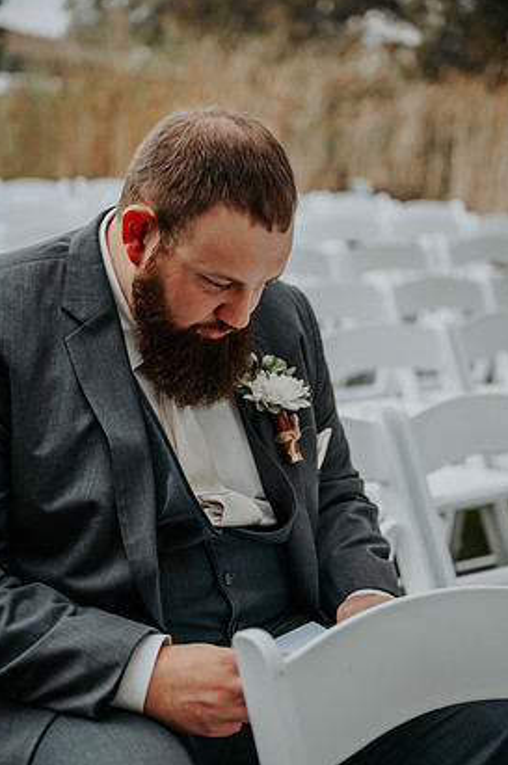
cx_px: 258
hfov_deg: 19.7
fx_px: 1464
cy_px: 411
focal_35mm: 69
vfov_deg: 29.3
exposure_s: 1/1000
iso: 320
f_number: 2.8
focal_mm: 63
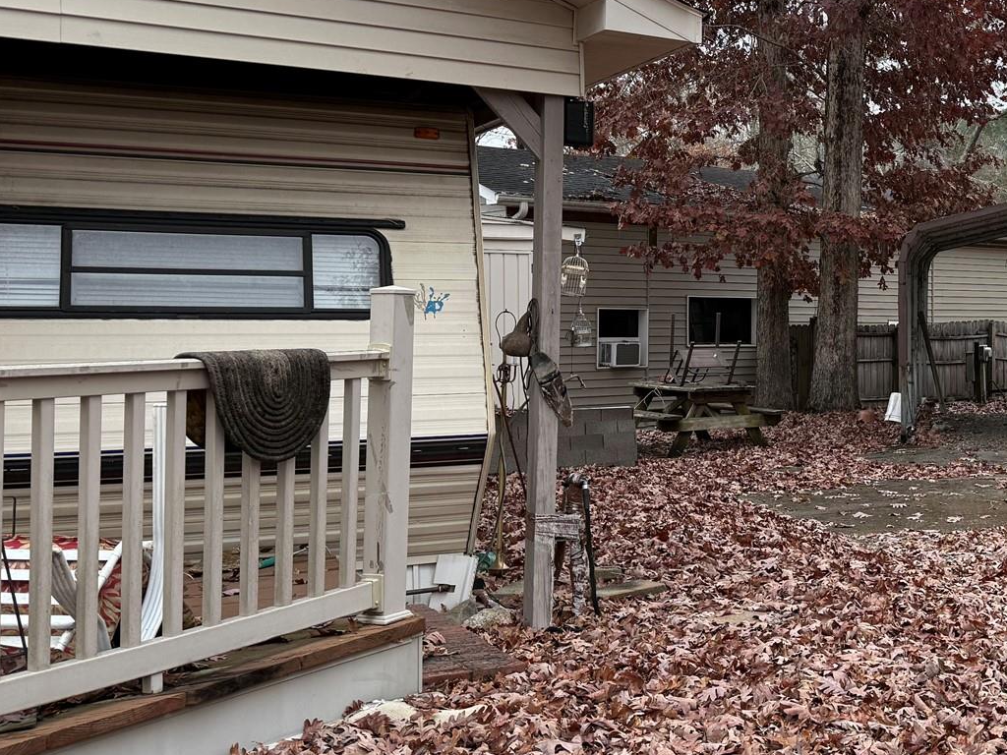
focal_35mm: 48
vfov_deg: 30.1
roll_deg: -0.2
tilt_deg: +1.5
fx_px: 1396
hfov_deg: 37.3
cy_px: 285
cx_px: 893
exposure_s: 1/399
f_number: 1.78
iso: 100
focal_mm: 6.76
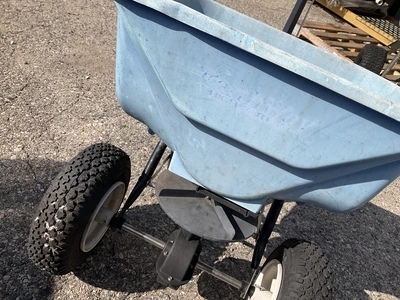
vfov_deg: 48.2
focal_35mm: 29
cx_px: 200
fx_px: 335
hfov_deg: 61.7
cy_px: 150
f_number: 1.8
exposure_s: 1/2538
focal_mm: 3
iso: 25
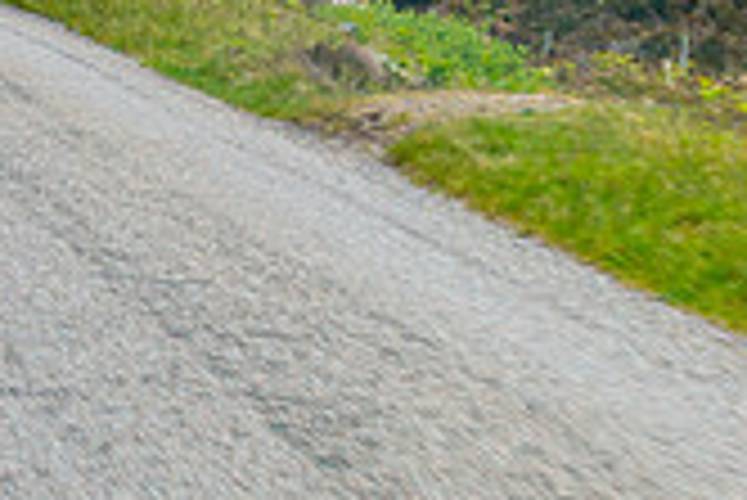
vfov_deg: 6.9
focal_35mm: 199
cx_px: -338
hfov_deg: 10.0
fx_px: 4133
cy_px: -65
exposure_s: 1/160
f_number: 7.1
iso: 125
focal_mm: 21.01
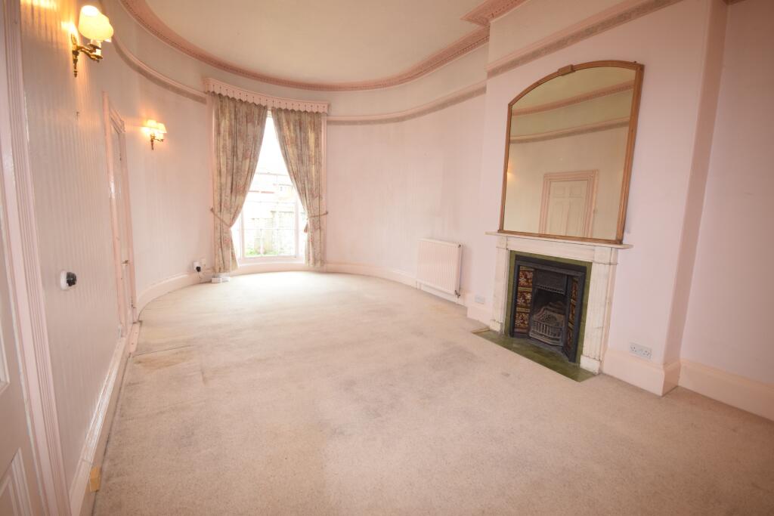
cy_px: 258
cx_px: 387
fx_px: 323
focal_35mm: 15
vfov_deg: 77.3
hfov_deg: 100.4
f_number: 5.6
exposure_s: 1/125
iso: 500
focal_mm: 10
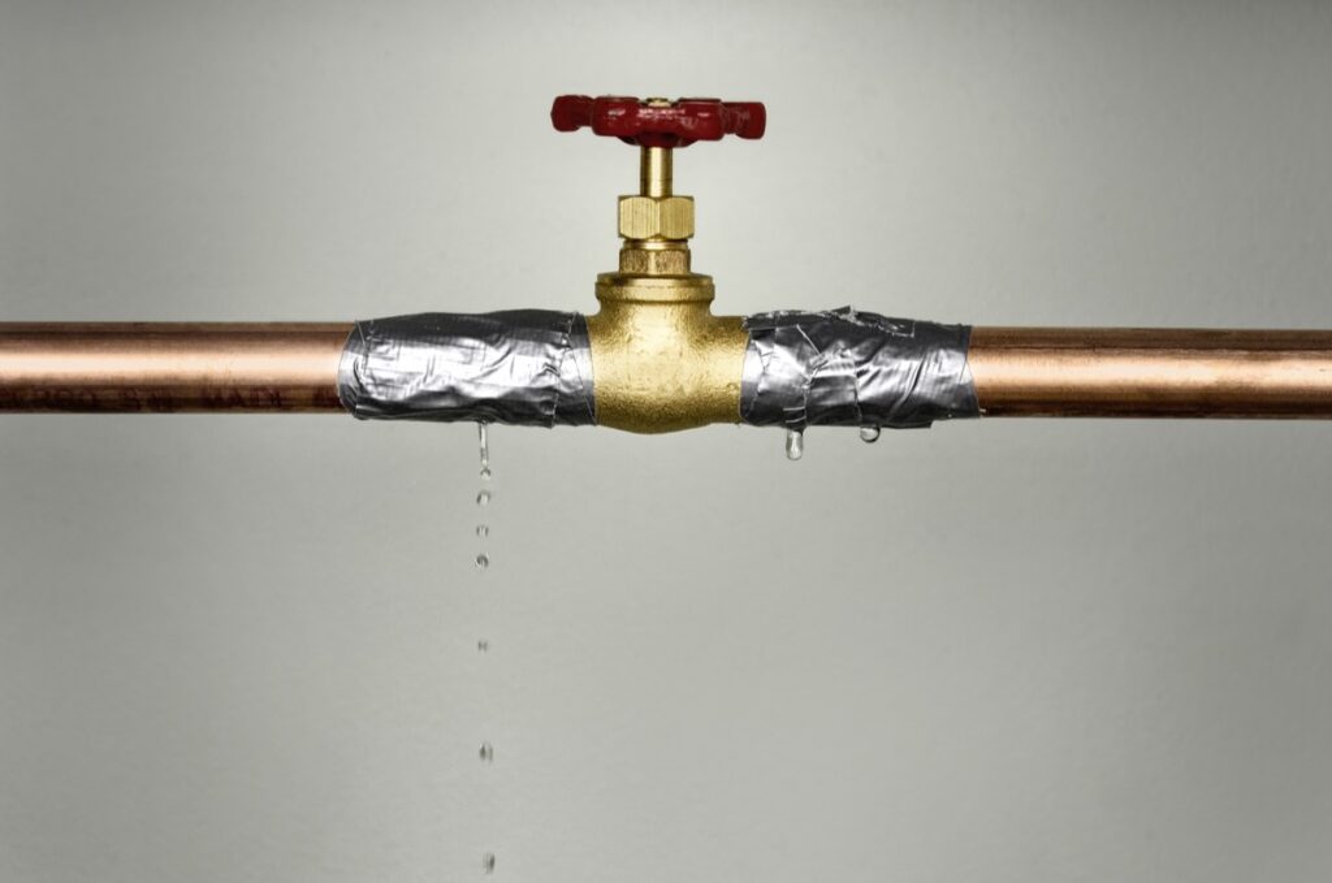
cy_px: 442
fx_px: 4986
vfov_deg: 10.1
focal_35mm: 135
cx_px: 666
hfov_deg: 15.2
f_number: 8
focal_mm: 90
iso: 100
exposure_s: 1/200
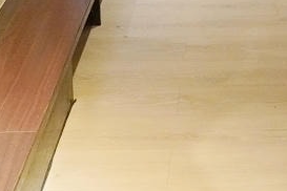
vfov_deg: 10.5
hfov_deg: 15.7
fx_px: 981
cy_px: -157
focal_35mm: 123
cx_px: 392
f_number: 2.8
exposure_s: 1/160
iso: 8000
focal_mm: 28
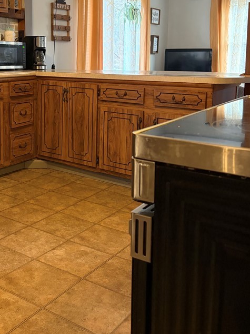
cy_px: 104
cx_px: 59
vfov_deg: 44.0
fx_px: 405
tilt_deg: -7.1
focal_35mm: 42
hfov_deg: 33.6
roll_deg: +0.8
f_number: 1.6
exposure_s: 1/40
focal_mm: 5.96
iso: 500
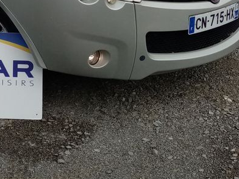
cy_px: -105
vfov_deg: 15.7
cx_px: -5
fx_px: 587
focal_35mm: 85
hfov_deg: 22.1
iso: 102
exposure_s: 1/1727
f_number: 1.8
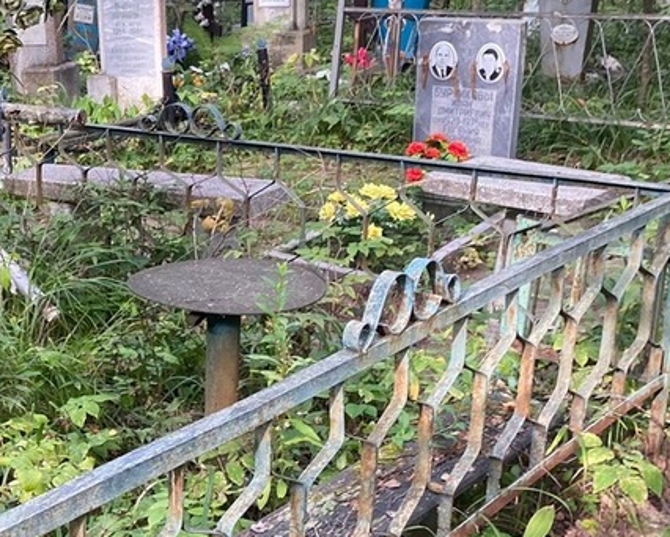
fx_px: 1210
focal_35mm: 61
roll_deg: +1.2
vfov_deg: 25.0
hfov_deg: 27.9
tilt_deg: -12.8
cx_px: -88
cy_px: 320
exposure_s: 1/121
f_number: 1.8
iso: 80
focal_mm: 4.25
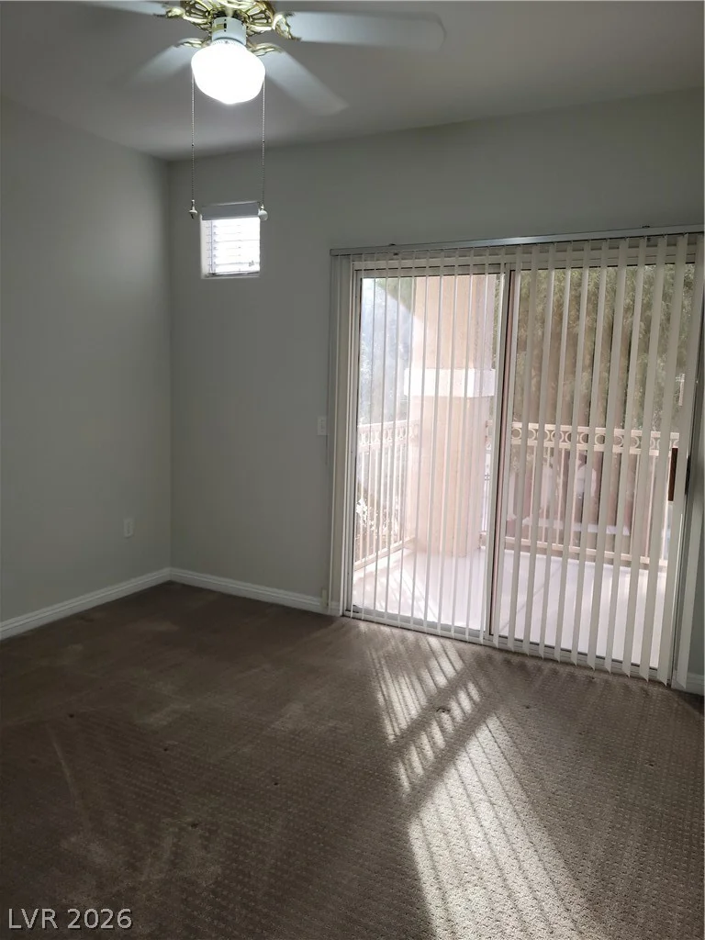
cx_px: 352
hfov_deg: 53.1
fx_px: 706
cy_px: 470
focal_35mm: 26
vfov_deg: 67.3
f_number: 1.8
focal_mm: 5.4
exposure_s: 1/60
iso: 64
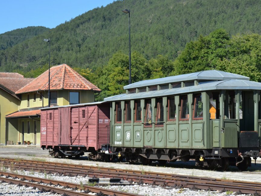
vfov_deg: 16.6
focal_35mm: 89
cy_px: 102
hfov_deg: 22.0
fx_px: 671
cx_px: 155
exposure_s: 1/400
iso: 320
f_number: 10
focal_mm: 52
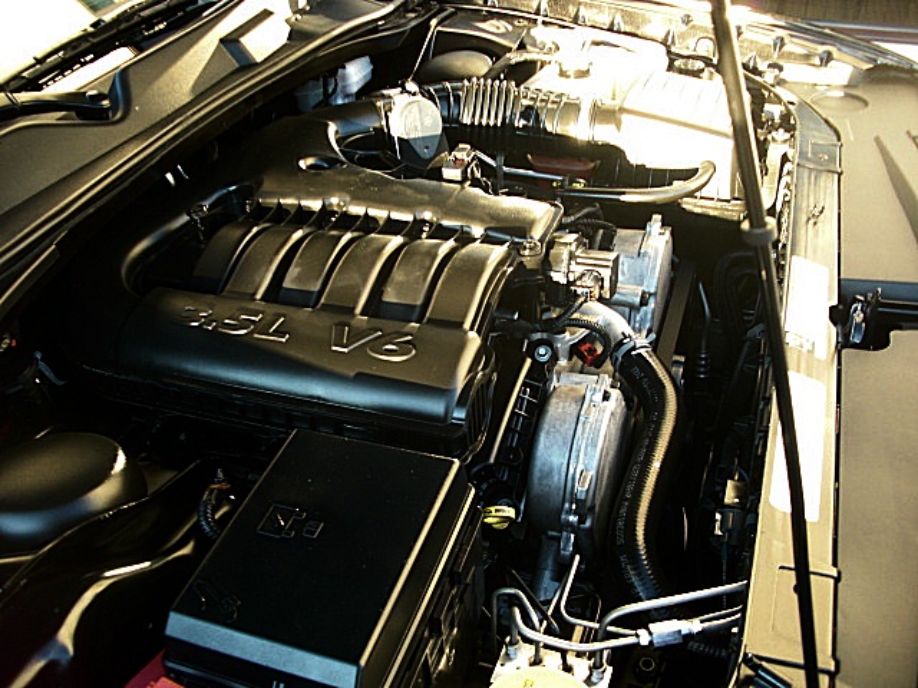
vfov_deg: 39.7
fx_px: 955
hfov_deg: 51.4
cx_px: 459
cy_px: 344
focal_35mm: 36
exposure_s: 1/80
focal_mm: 6.3
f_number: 2.8
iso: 200
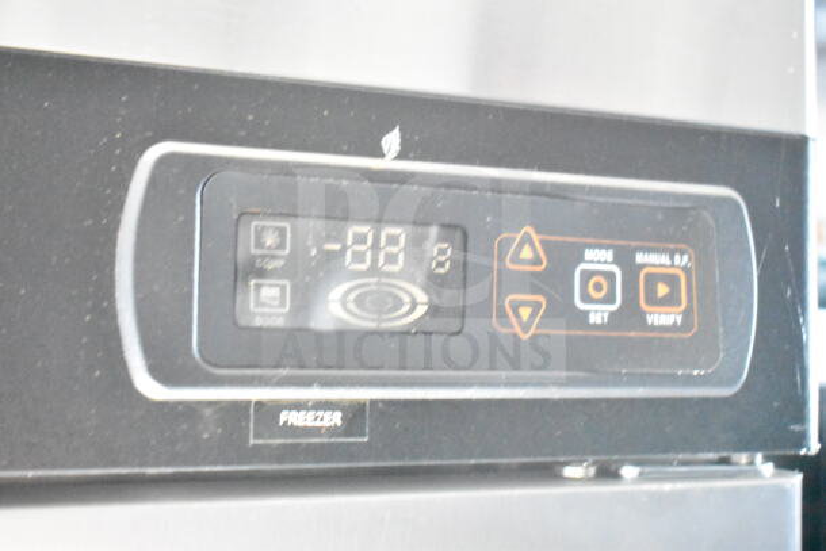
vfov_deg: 25.1
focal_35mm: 54
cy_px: 276
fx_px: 1239
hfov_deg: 36.9
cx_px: 413
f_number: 4.8
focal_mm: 36
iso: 25600
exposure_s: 1/20
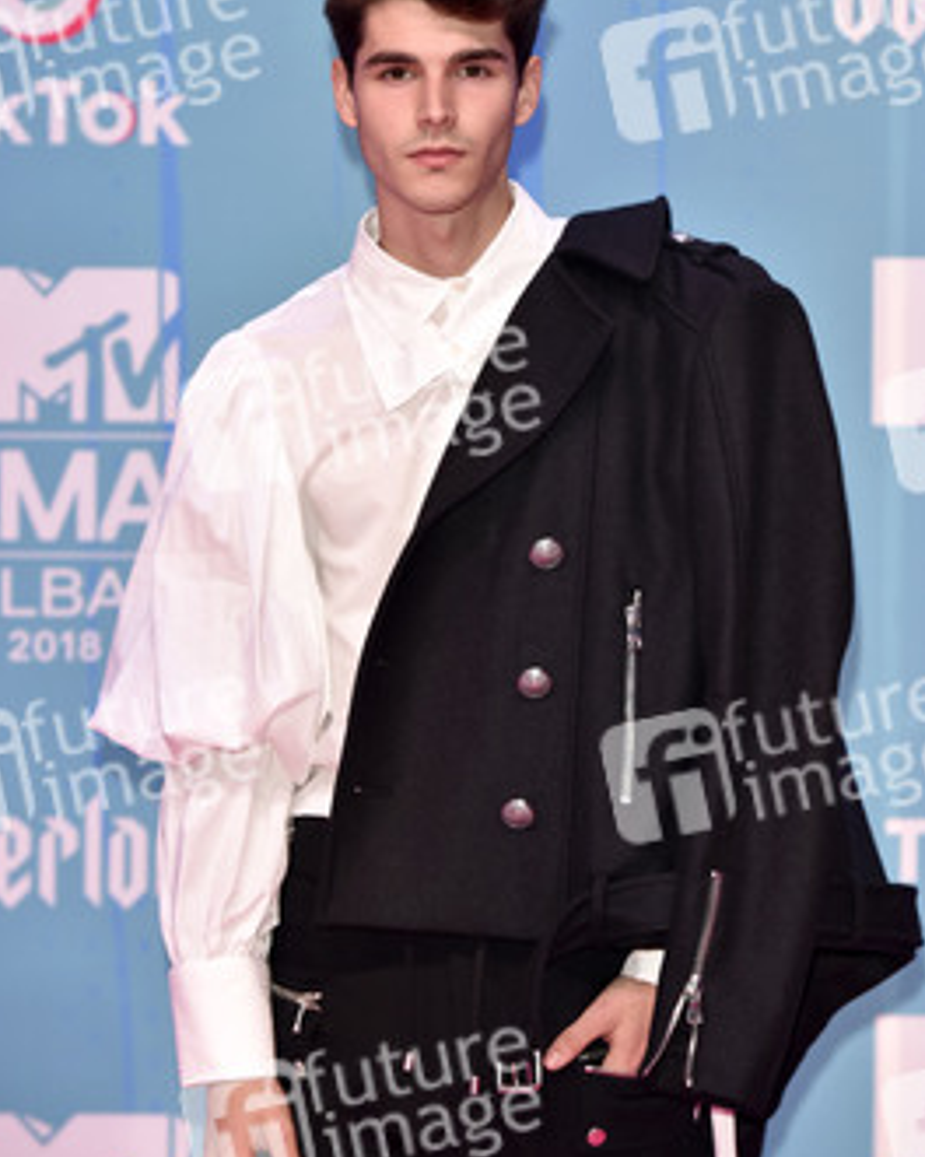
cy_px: 586
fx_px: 5646
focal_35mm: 165
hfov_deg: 9.4
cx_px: 462
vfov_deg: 11.7
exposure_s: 1/250
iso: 2000
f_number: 4.5
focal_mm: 145
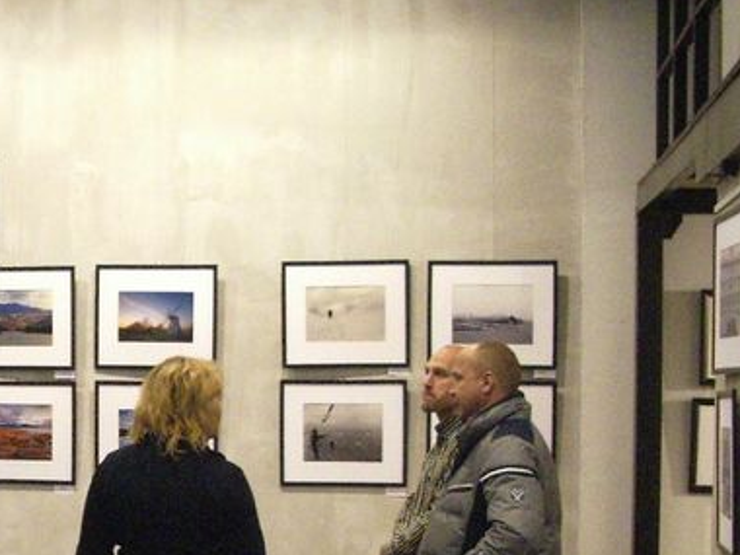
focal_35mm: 83
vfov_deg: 17.6
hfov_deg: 22.6
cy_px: 451
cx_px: -2
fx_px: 1774
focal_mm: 5.8
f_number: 2.6
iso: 320
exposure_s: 1/40
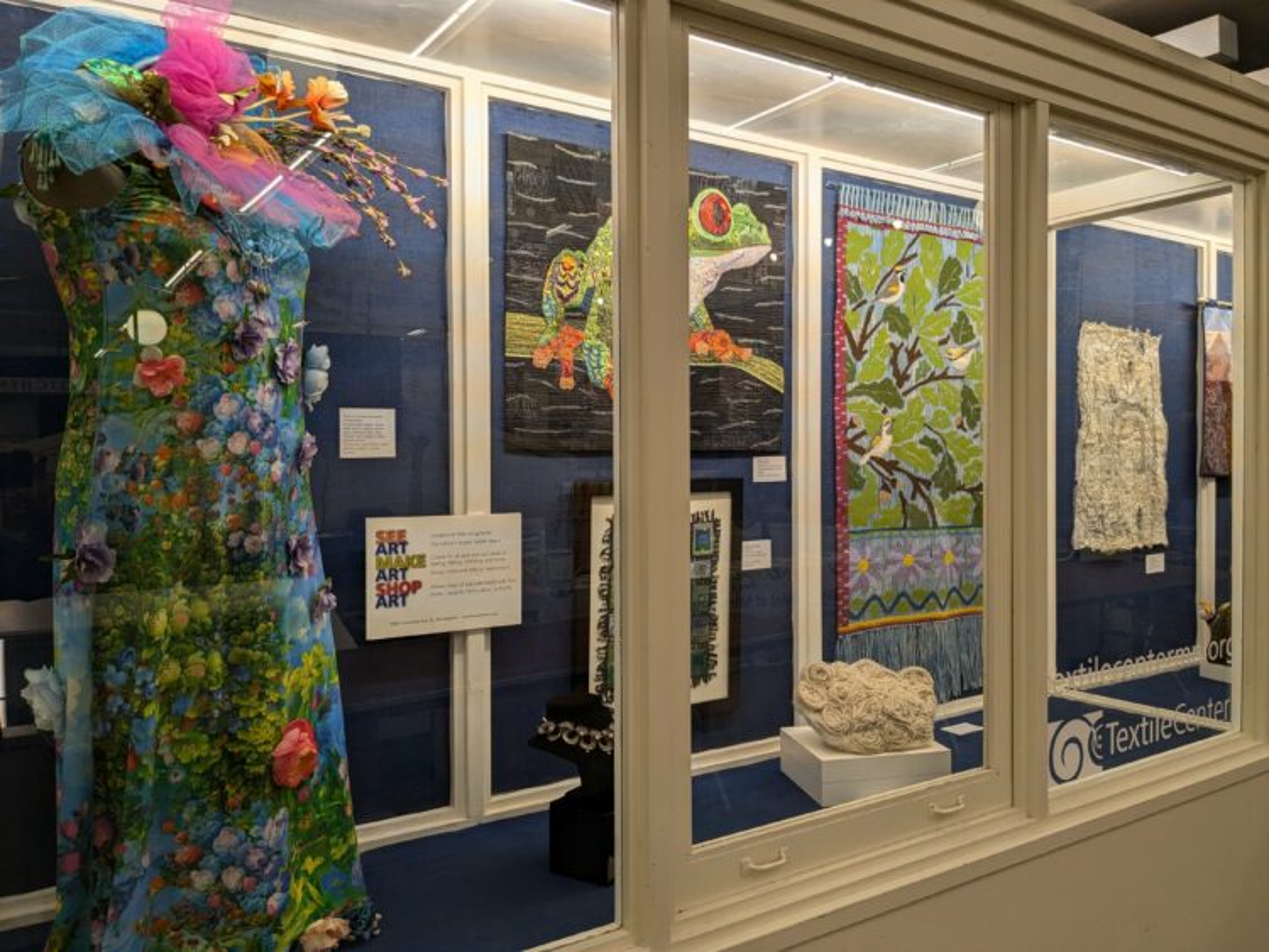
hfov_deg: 65.3
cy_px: 476
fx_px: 990
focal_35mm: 27
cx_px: 634
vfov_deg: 51.4
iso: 44
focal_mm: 4.38
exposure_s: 1/192
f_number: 1.73
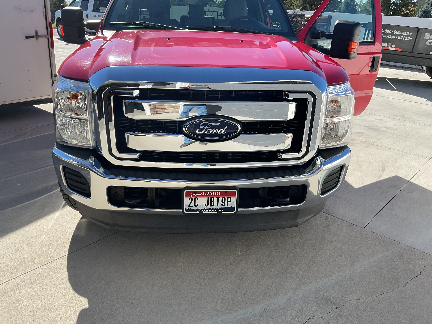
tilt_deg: -22.7
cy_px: 162
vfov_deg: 48.2
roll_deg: -2.2
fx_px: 362
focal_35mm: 29
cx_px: 216
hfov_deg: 61.7
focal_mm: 3
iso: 16
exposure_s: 1/1055
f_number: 1.8
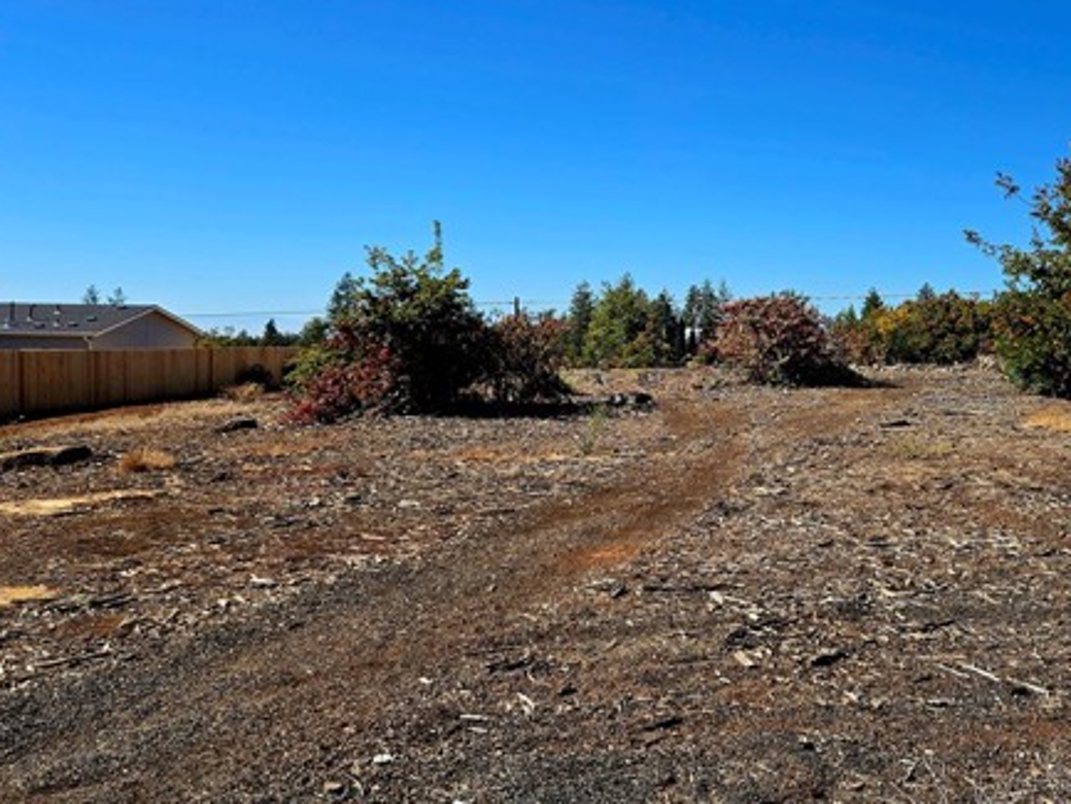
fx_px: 1052
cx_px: 717
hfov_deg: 52.9
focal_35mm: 34
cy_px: 339
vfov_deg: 41.7
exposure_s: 1/2000
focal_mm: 5.4
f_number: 1.8
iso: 25
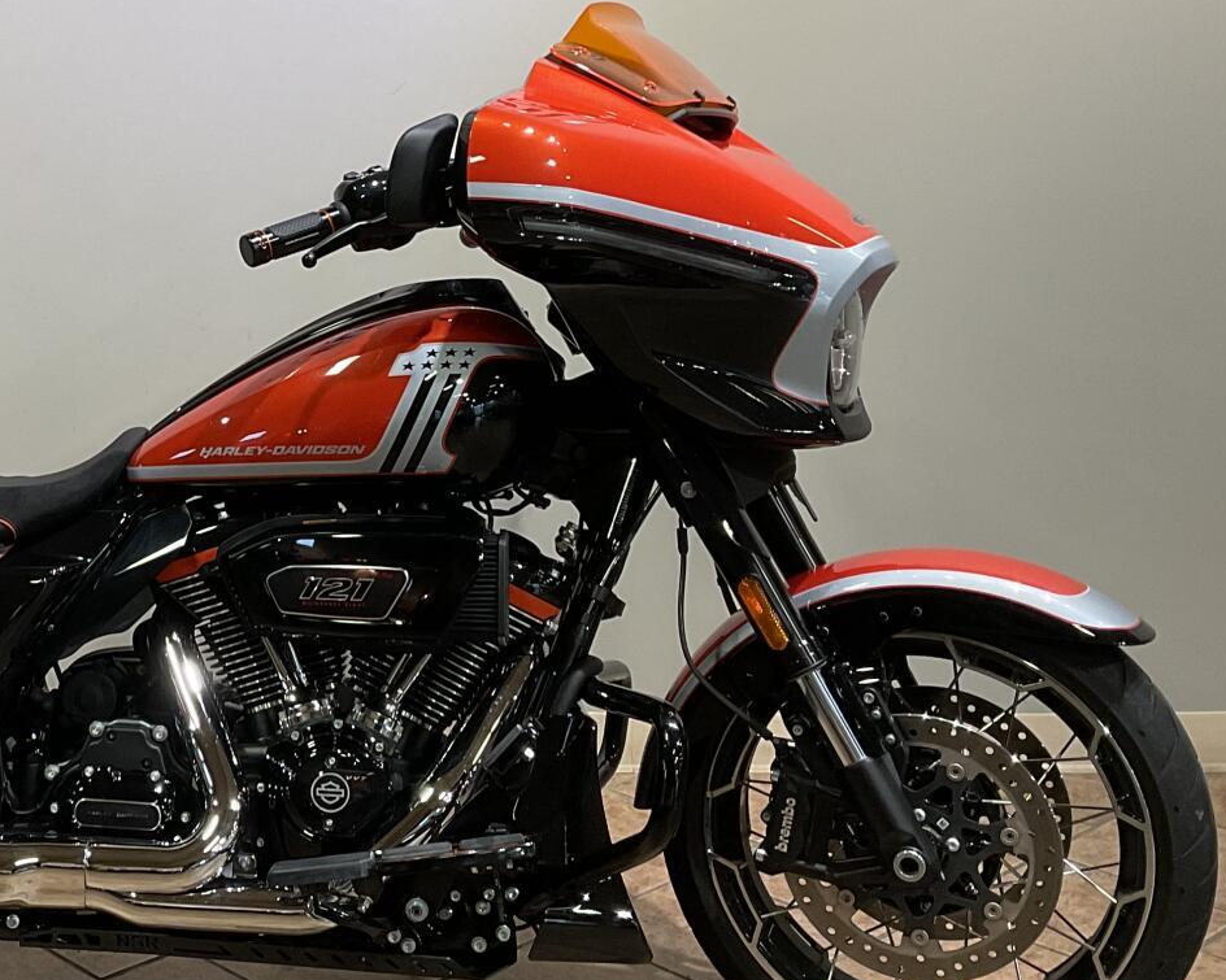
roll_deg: +0.3
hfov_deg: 30.5
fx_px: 2177
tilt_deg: -10.6
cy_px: 352
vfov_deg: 25.3
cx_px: 196
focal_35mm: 60
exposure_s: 1/60
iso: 50
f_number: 1.8
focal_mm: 3
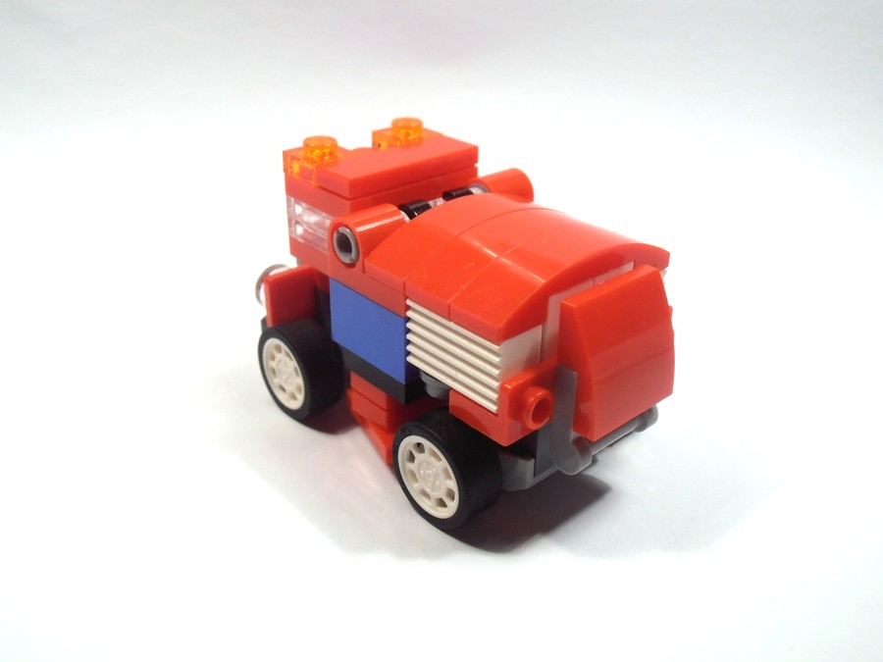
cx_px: 442
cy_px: 331
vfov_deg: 38.7
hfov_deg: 50.1
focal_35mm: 37
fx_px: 944
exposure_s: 1/60
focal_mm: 6.61
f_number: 3.9
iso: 80
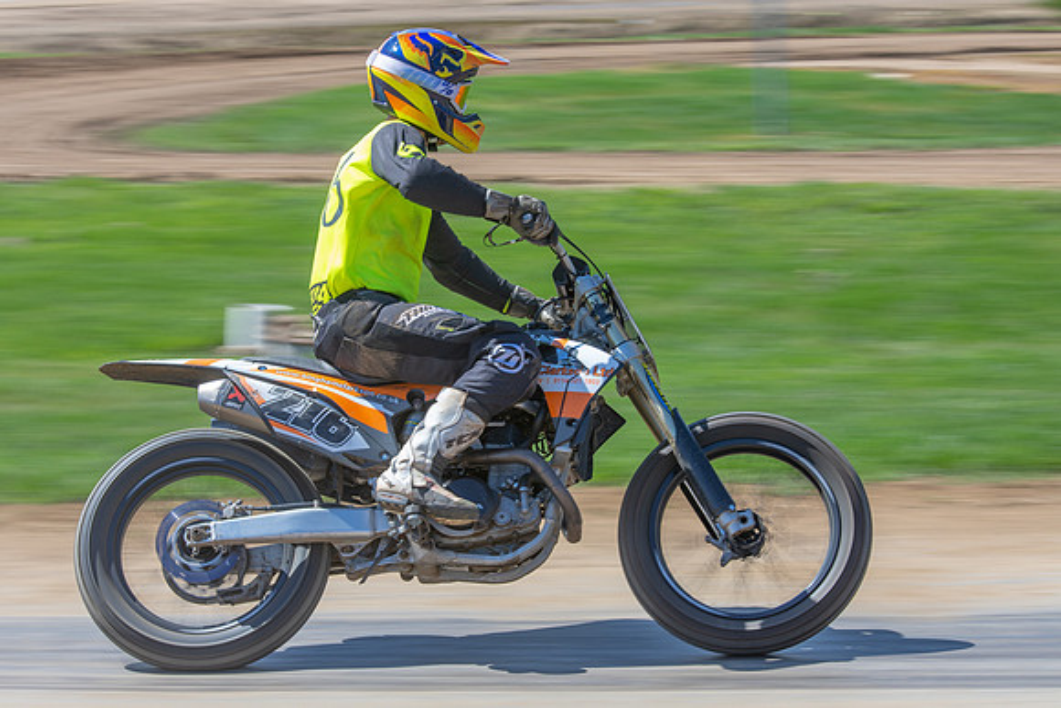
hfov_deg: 16.4
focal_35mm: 125
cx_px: 530
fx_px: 3690
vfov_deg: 11.0
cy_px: 354
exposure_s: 1/160
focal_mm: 78
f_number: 8
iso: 125
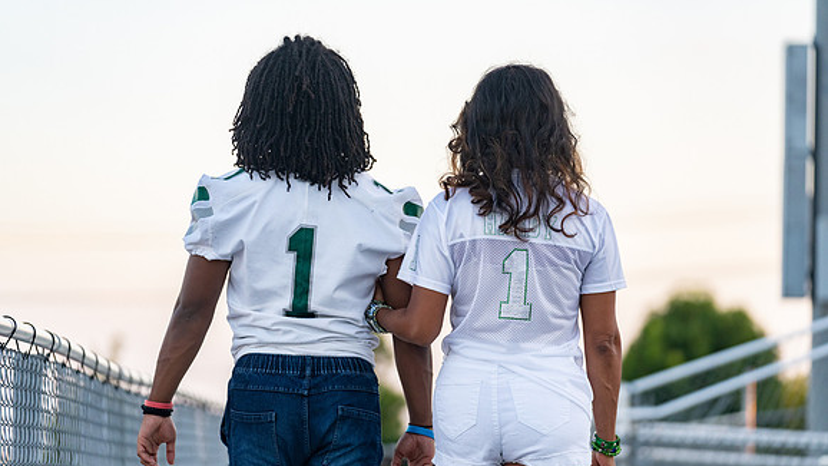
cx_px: 414
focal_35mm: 141
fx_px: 3095
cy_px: 253
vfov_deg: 8.6
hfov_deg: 15.2
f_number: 2.8
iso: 1250
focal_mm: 134
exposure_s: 1/1000
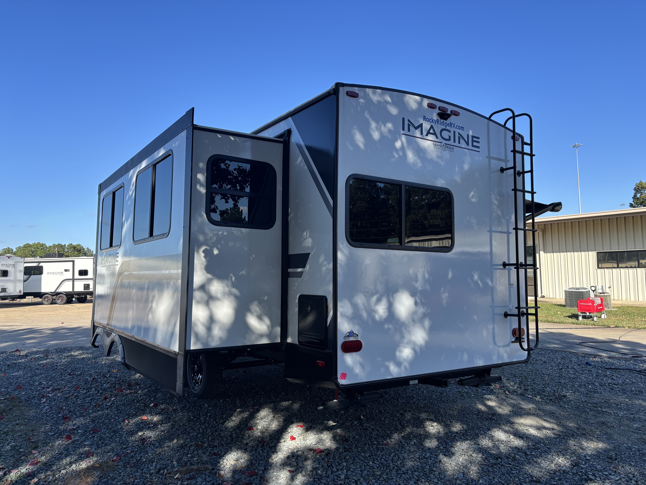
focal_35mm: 26
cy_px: 242
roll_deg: +1.5
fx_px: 485
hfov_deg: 67.3
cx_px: 323
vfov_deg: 53.1
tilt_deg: +3.5
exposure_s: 1/1567
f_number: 1.6
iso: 50
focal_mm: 5.96
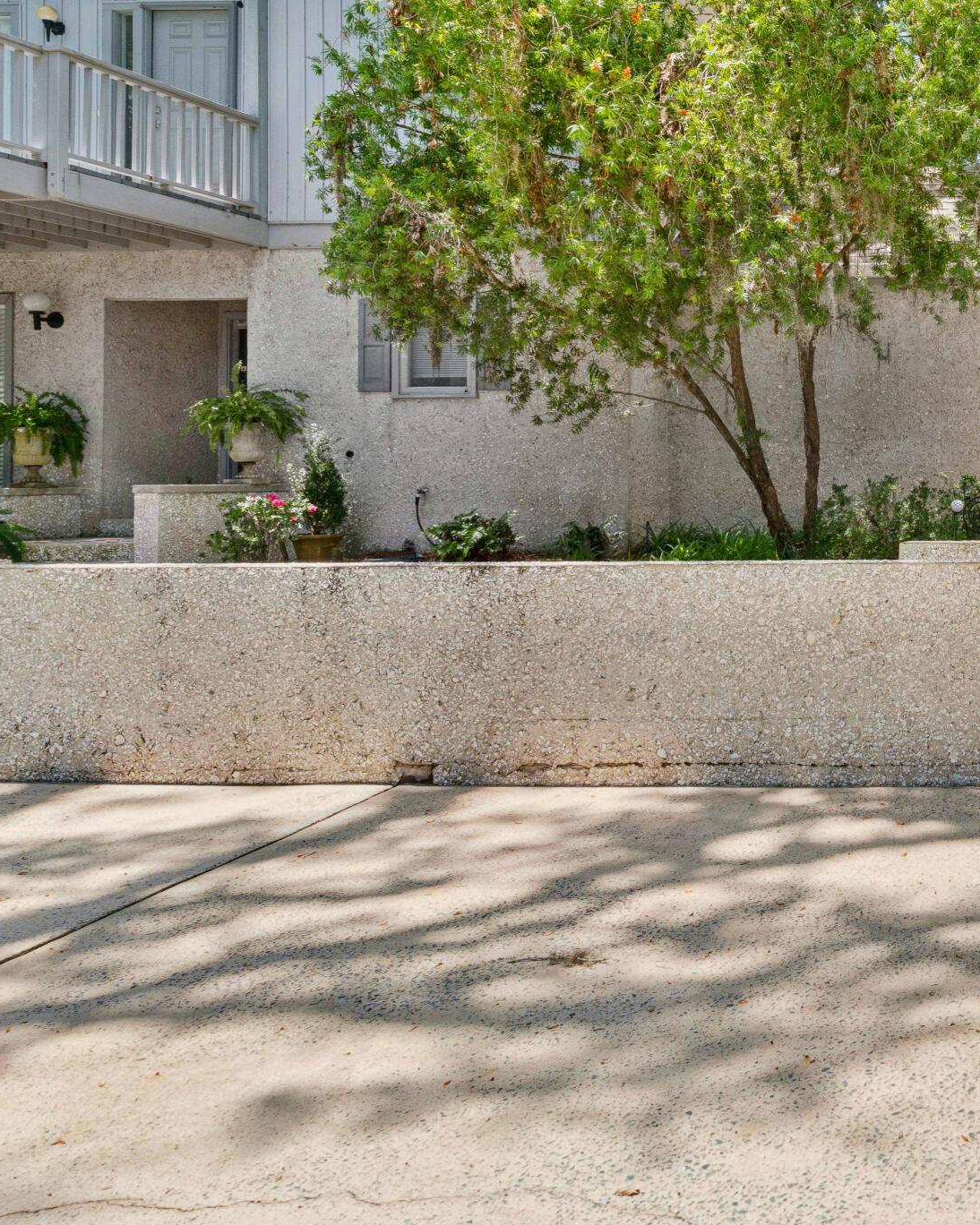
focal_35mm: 35
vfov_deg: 51.1
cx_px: 1247
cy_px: 466
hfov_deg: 32.6
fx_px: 1269
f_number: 8
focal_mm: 17
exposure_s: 1/200
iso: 250
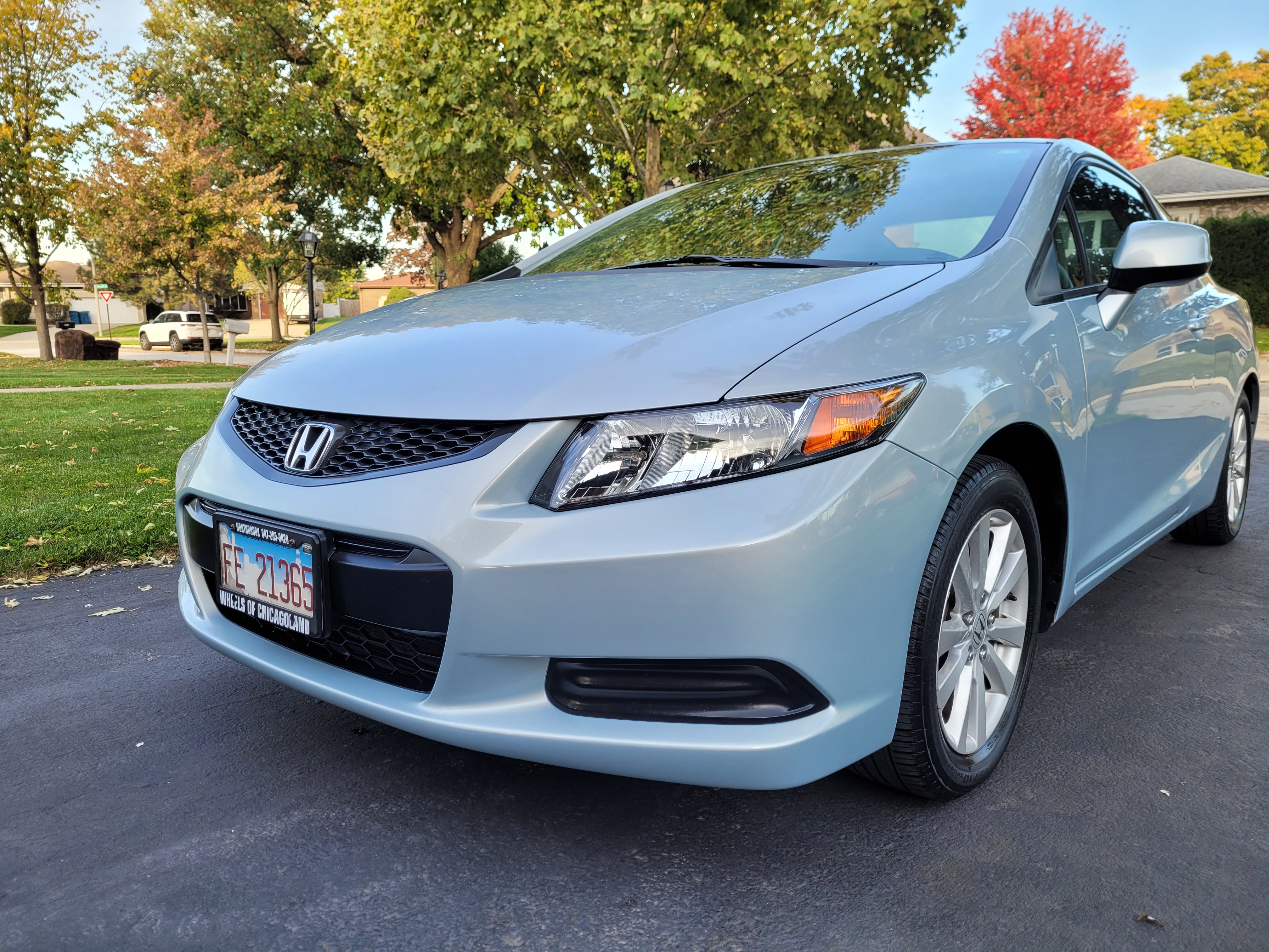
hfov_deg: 67.3
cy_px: 476
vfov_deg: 53.1
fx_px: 953
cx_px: 634
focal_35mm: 26
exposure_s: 1/251
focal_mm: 5.4
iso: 40
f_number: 1.8
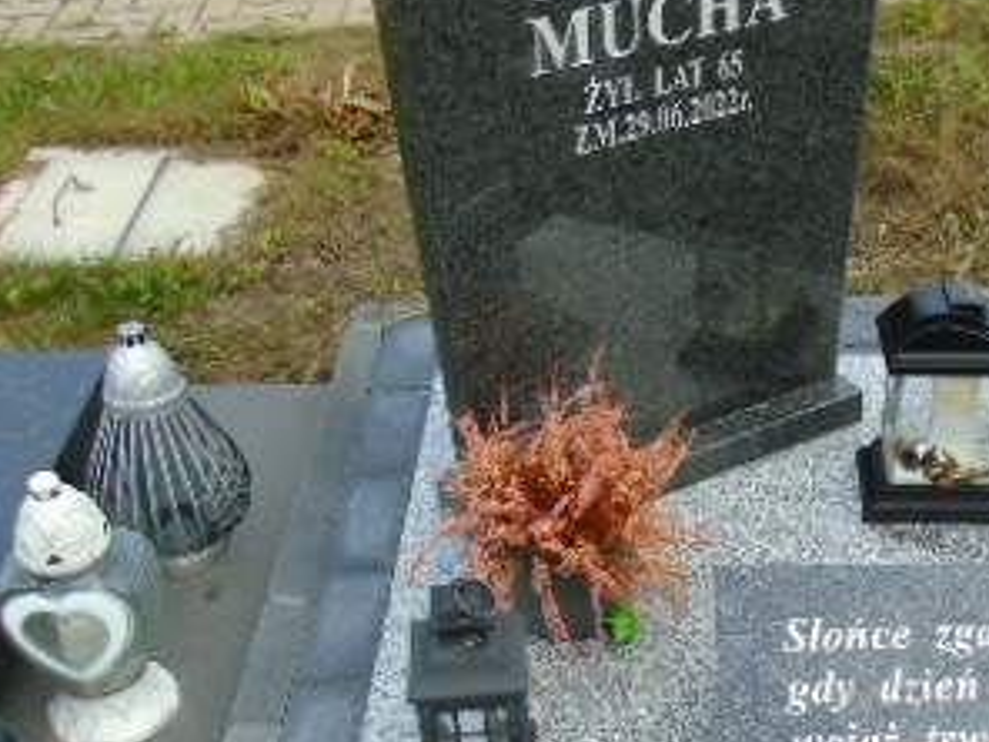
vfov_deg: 26.9
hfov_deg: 34.8
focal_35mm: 54
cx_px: 745
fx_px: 1543
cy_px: 481
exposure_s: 1/160
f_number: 3.4
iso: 80
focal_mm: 4.4
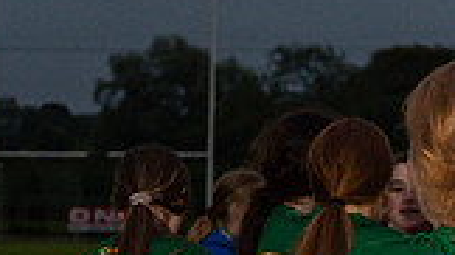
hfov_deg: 11.0
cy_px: 395
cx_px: 194
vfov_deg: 6.1
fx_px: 2352
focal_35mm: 195
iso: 1600
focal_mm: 52
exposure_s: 1/125
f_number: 2.8
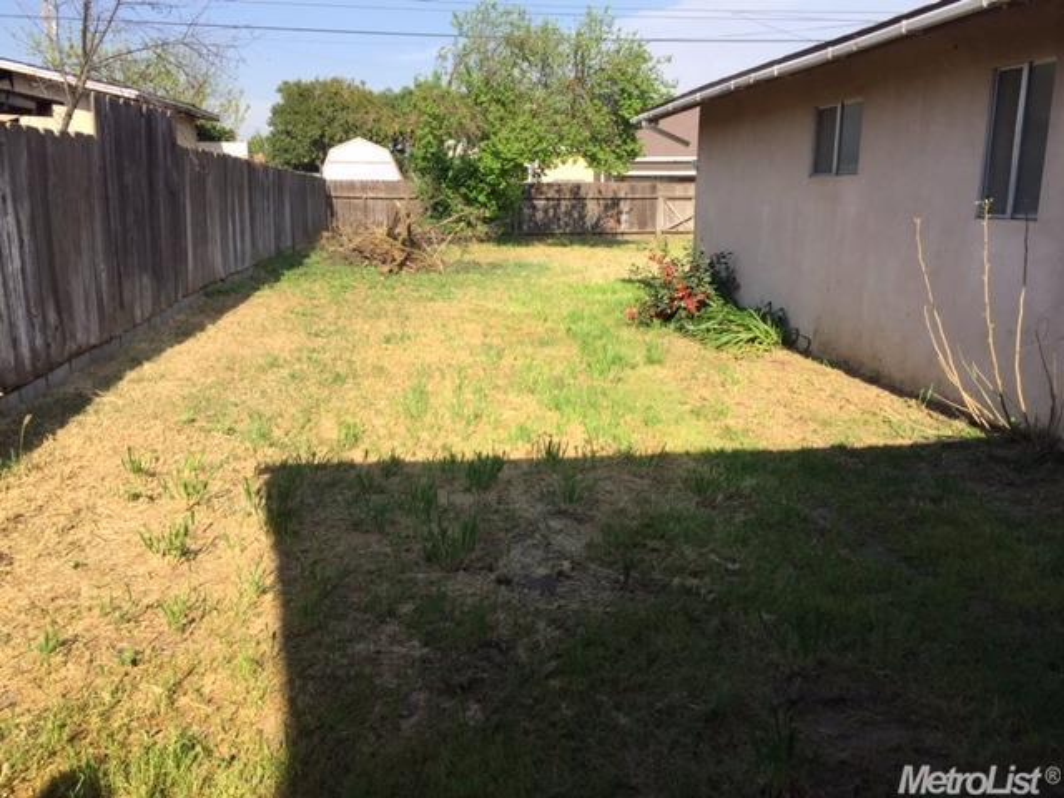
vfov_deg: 48.2
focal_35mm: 29
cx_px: 532
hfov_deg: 61.7
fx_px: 891
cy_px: 399
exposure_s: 1/1068
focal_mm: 4.15
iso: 32
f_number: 2.2
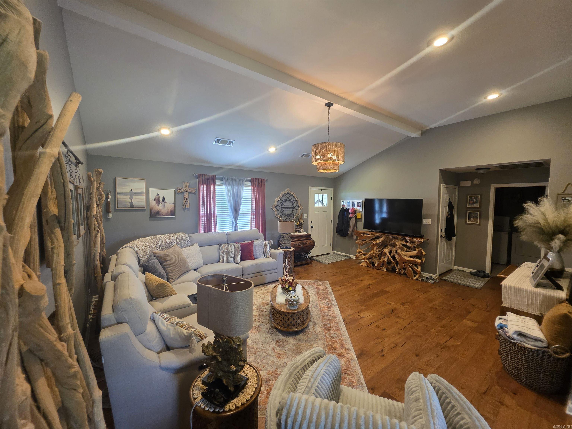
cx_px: 286
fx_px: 215
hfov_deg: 106.2
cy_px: 214
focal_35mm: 13
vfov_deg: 89.9
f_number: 1.9
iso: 320
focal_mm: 2.2
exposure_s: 1/60
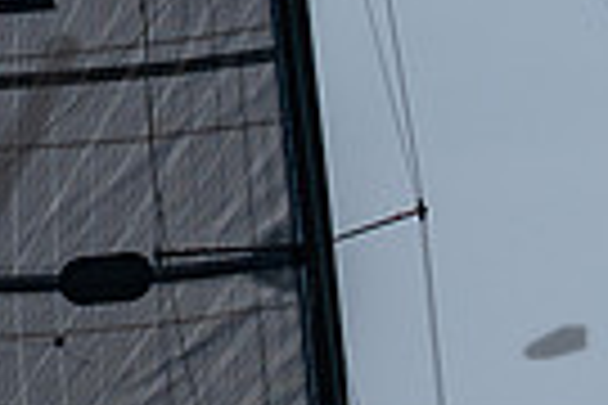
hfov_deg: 1.4
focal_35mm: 1482
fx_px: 25027
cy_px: 512
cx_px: 748
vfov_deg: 0.9
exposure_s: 1/3200
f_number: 6.3
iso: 200
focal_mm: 200
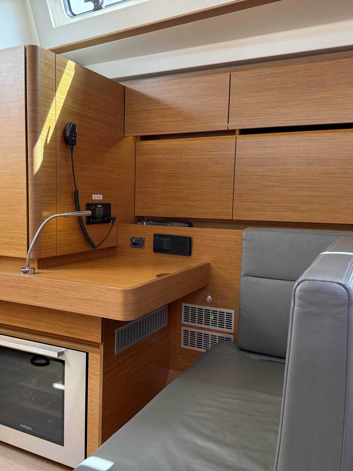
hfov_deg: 56.8
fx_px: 326
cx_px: 176
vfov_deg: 71.6
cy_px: 236
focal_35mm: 24
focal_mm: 6.8
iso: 125
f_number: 1.8
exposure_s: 1/113
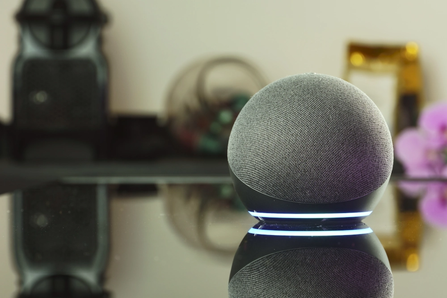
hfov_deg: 18.7
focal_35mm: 110
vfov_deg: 12.5
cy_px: 149
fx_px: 1360
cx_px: 224
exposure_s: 1/10
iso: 100
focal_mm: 73
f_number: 5.6
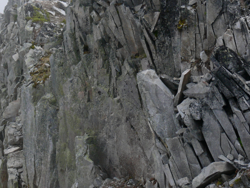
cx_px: 155
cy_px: 11
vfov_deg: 7.8
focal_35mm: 191
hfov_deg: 10.3
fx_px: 1380
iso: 80
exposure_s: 1/320
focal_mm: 21.3
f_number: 5.6
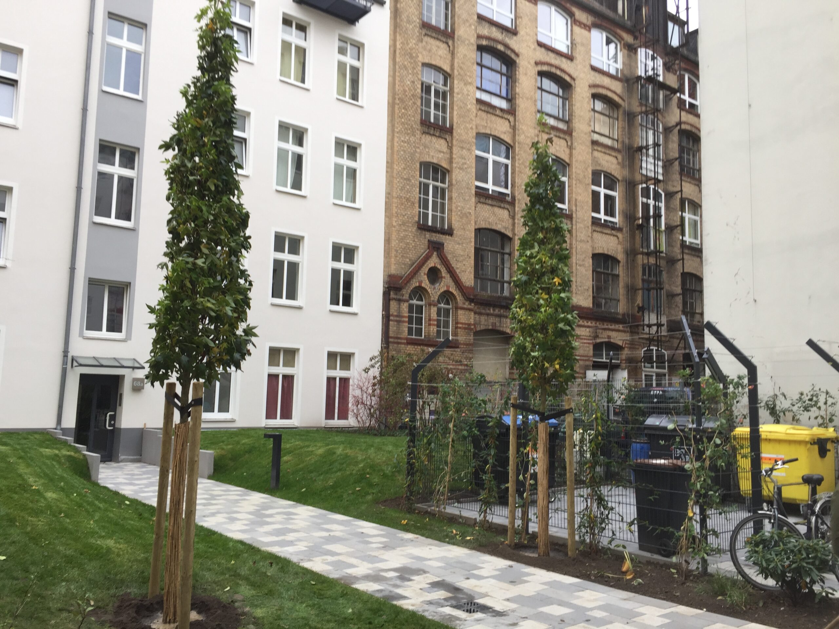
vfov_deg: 48.2
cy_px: 314
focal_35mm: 29
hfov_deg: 61.7
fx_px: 703
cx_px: 420
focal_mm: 4.15
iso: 32
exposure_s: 1/101
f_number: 2.2
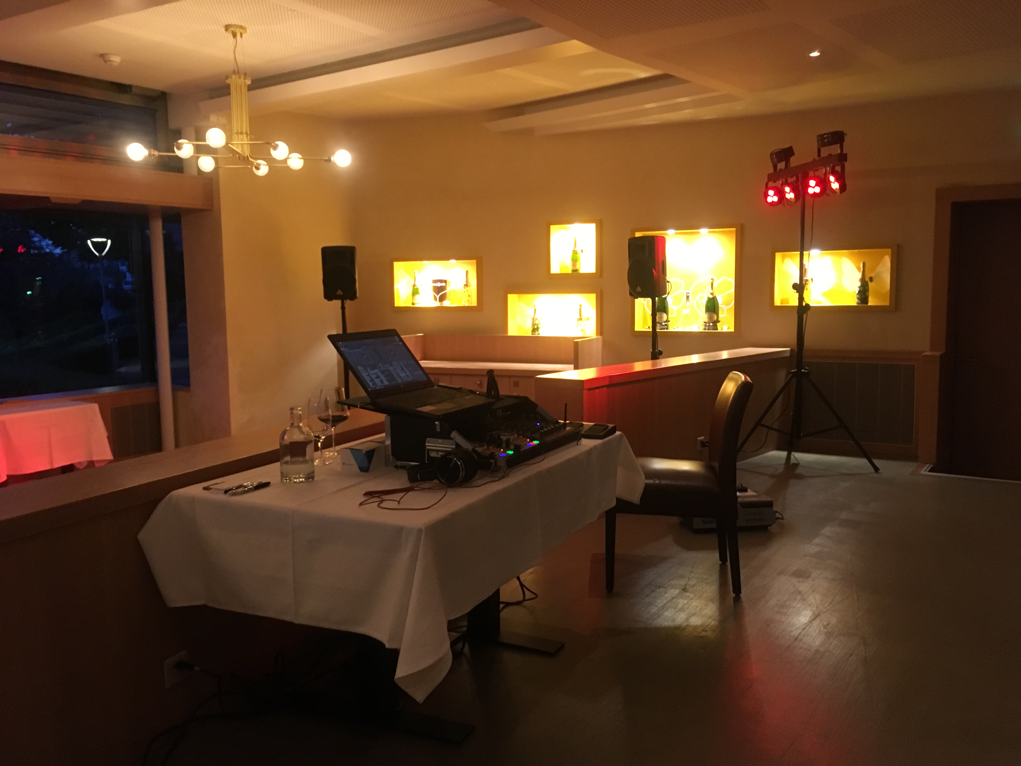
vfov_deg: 48.2
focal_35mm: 29
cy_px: 383
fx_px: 855
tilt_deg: -6.2
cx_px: 510
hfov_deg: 61.7
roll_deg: +0.6
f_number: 2.2
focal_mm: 4.15
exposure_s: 1/17
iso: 200
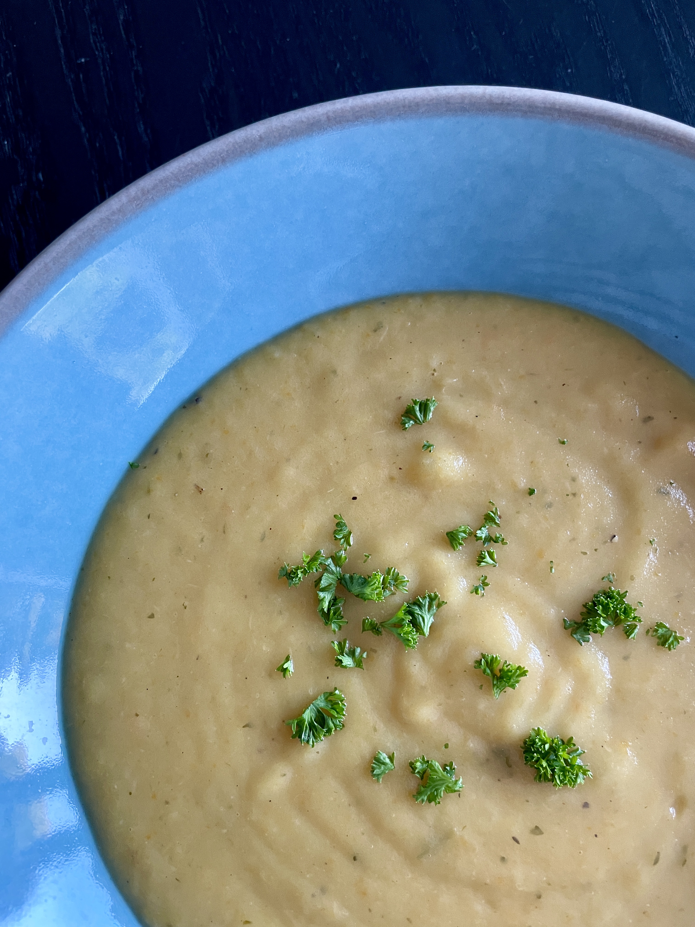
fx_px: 696
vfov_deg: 67.3
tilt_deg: -82.2
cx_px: 348
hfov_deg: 53.1
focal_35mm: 26
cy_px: 464
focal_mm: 4.2
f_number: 1.6
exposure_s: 1/60
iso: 200
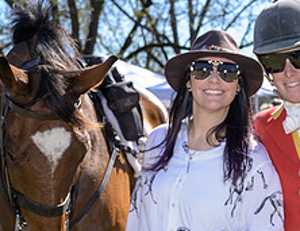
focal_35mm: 99
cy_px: 147
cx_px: 228
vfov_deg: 15.2
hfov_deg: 19.5
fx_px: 866
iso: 50
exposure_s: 1/250
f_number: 5
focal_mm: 32.5
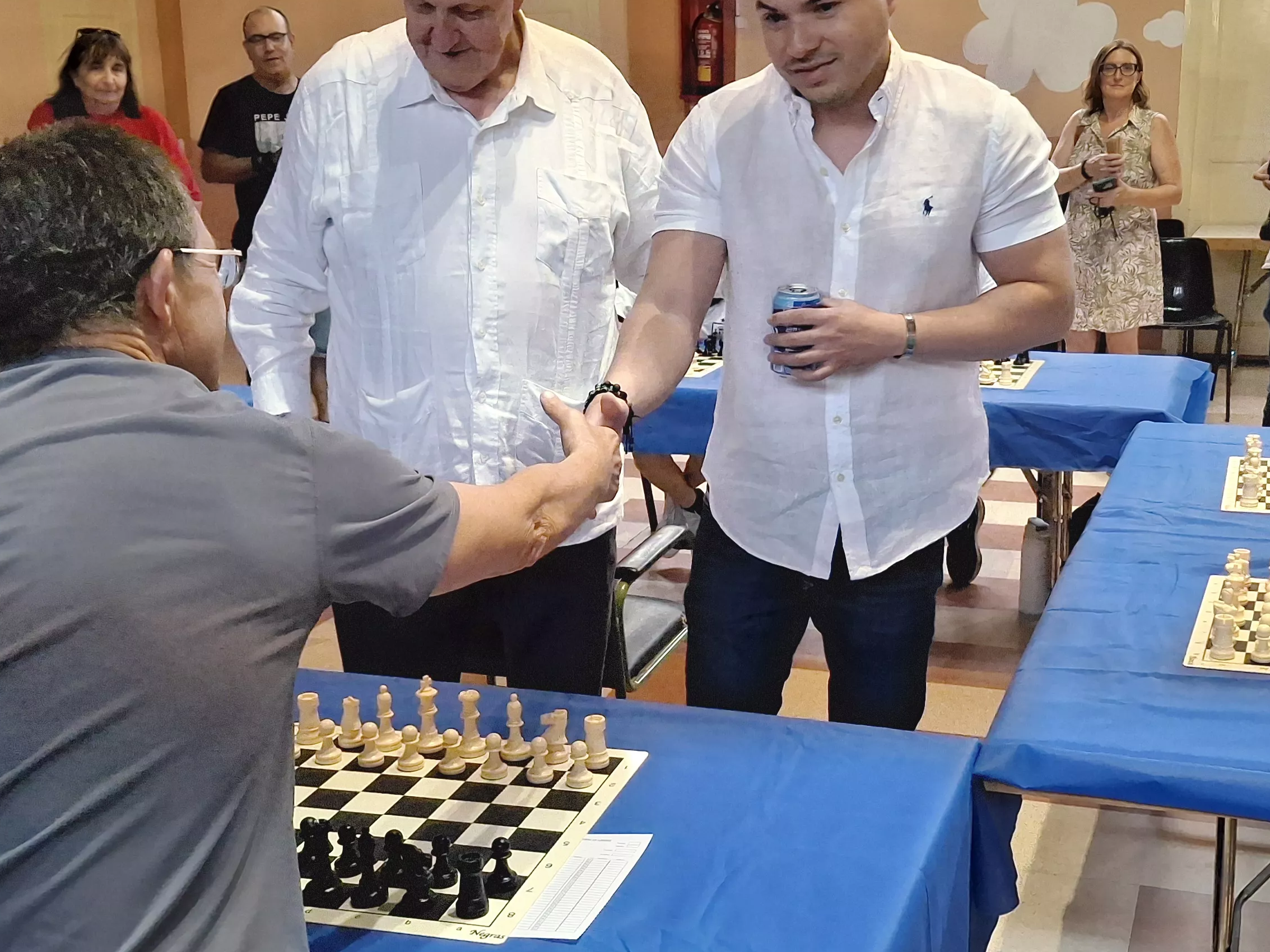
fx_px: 1651
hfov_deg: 42.0
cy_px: 510
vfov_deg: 32.2
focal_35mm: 45
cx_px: 687
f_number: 1.8
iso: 200
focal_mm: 4.69
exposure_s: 1/100
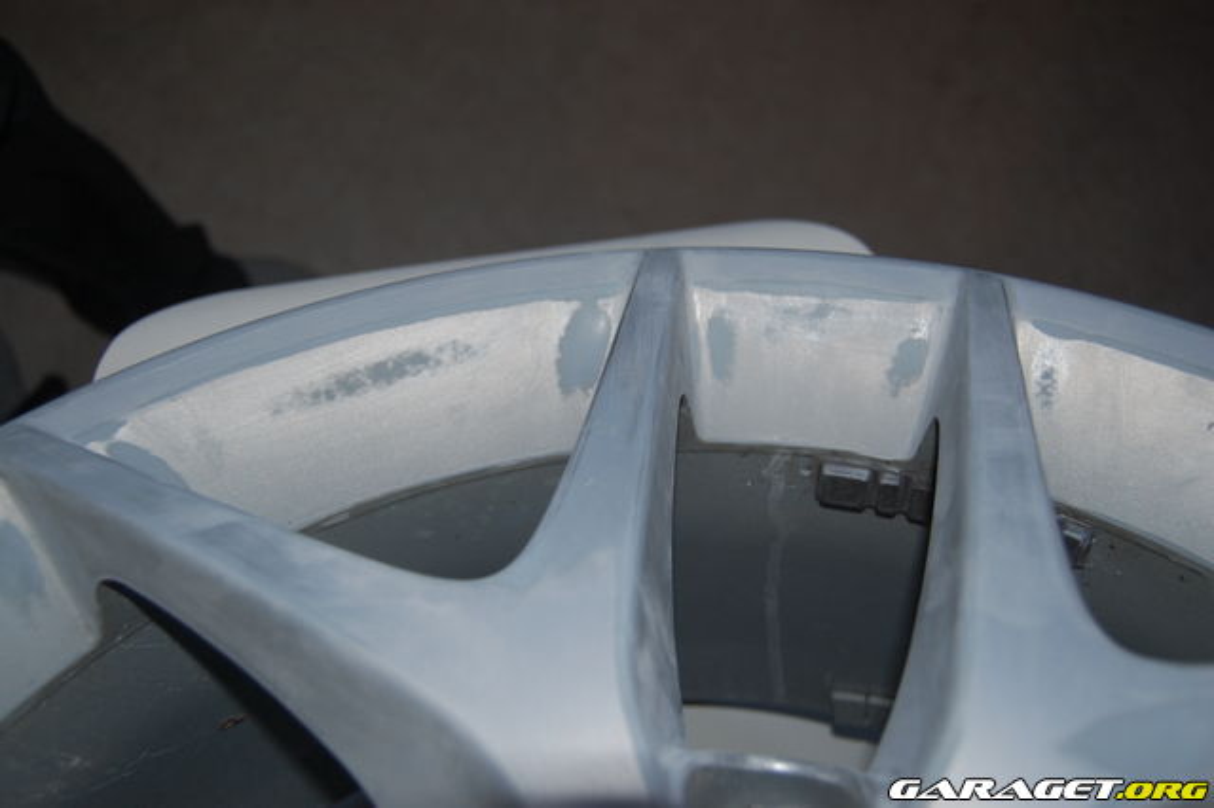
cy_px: 404
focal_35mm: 33
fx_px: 1112
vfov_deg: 39.9
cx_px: 607
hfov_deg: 57.2
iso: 200
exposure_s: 1/60
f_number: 4.5
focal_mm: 22
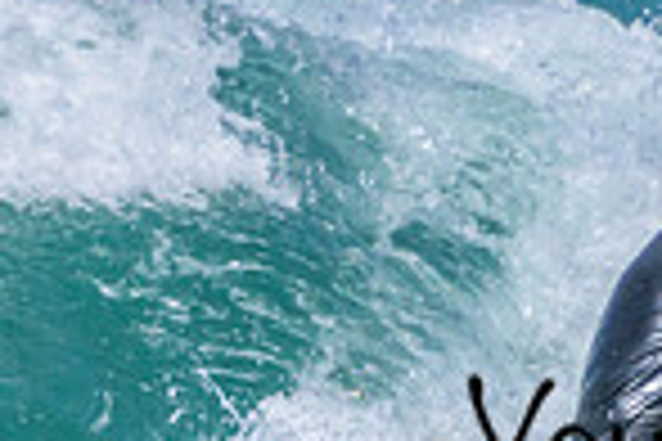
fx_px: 63234
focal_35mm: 3439
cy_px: 268
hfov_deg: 0.6
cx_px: 564
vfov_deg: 0.4
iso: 2200
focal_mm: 680
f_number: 11
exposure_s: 1/2000
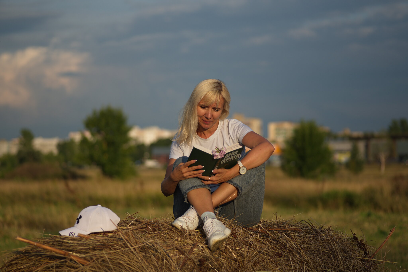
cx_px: 204
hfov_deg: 20.4
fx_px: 1134
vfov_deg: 13.7
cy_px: 136
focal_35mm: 100
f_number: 2.8
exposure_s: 1/2000
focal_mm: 100
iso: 100
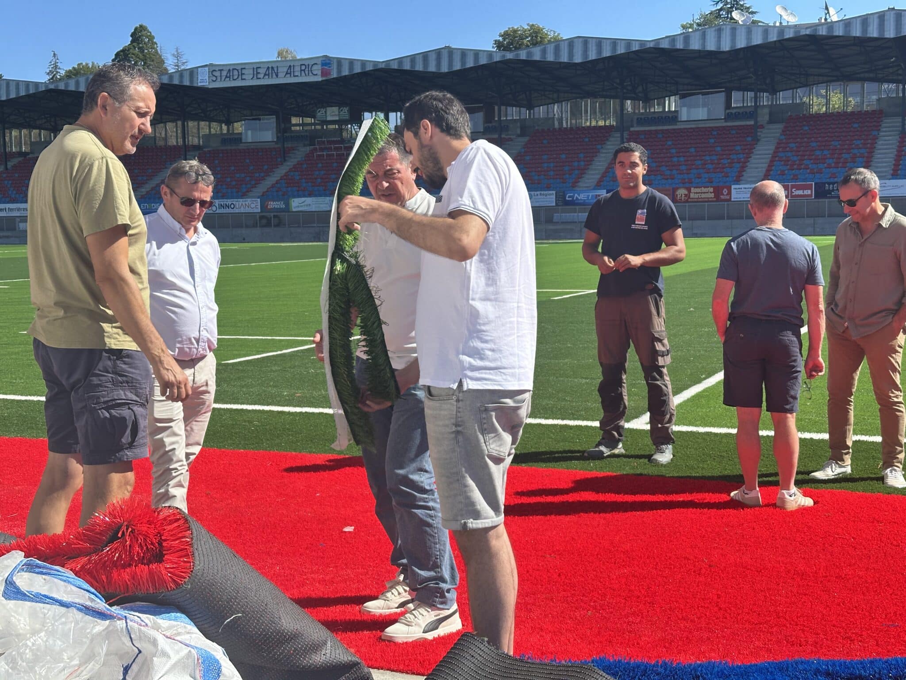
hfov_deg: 39.7
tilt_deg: -4.9
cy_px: 340
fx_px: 1256
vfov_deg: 30.3
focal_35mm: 48
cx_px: 453
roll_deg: +1.2
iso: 64
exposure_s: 1/2890
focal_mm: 6.86
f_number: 1.78
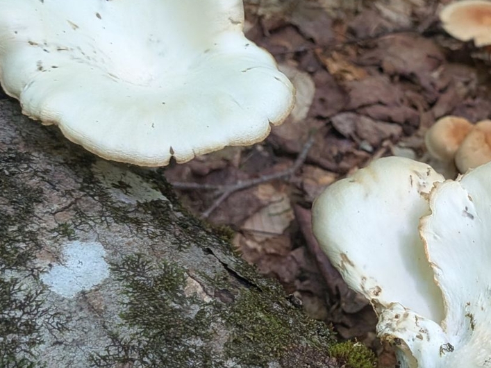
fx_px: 525
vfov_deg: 38.6
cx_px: 357
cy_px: 201
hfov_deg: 48.6
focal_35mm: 37
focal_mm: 4.53
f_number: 1.7
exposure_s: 1/141
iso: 687
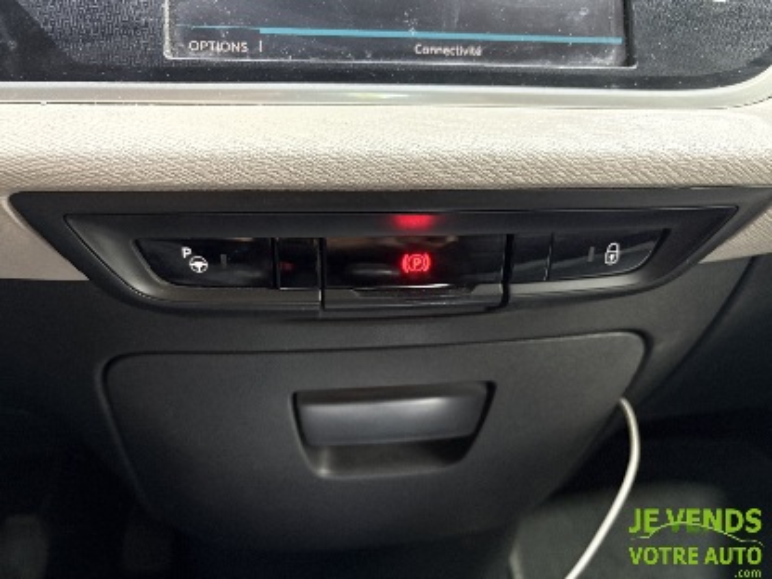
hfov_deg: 67.3
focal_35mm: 26
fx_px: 580
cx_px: 386
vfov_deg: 53.1
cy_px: 290
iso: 500
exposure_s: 1/50
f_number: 1.6
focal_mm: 5.96
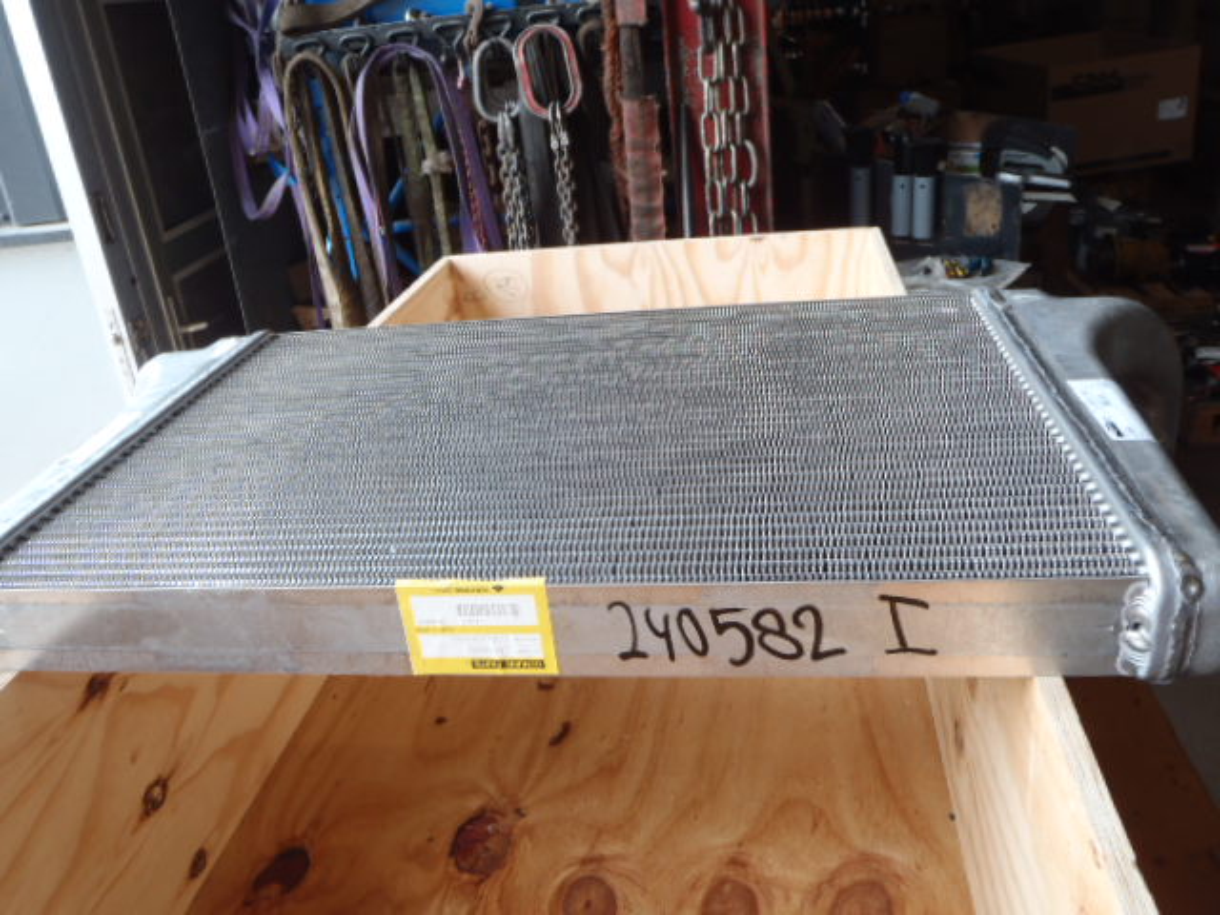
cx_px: 610
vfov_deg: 49.7
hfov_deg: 63.4
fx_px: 987
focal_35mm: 28
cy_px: 458
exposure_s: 1/40
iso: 64
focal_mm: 5
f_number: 3.5
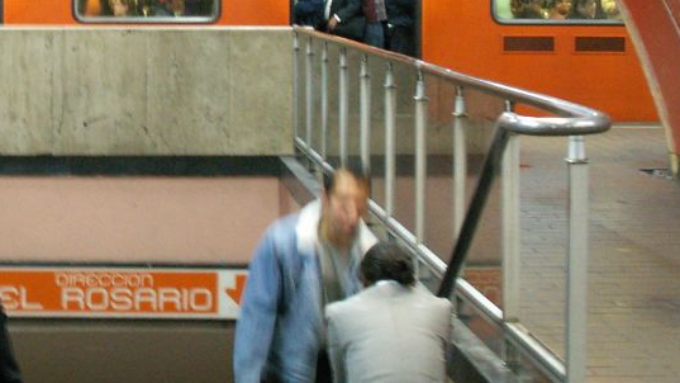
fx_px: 1731
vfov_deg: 12.5
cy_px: 15
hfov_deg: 21.8
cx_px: 95
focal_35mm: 96
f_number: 3.5
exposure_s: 1/5
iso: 160
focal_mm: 7.7
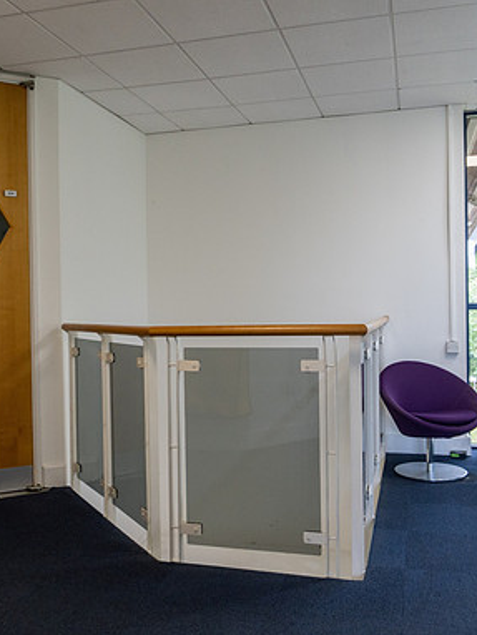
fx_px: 642
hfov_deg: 40.7
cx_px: 233
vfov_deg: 52.6
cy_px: 320
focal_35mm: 35
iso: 800
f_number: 4
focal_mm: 16
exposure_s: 1/160
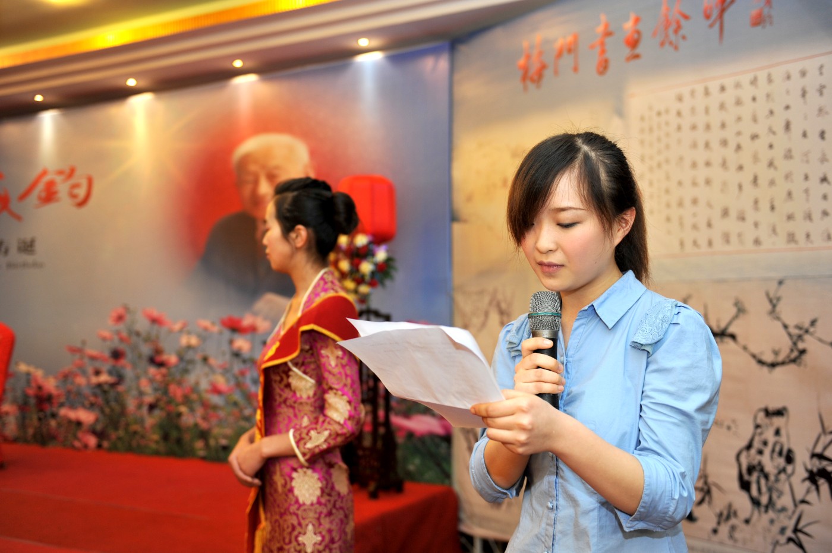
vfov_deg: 35.0
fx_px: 877
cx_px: 416
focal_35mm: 38
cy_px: 276
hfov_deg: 50.7
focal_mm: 38
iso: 400
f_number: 2.8
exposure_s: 1/125
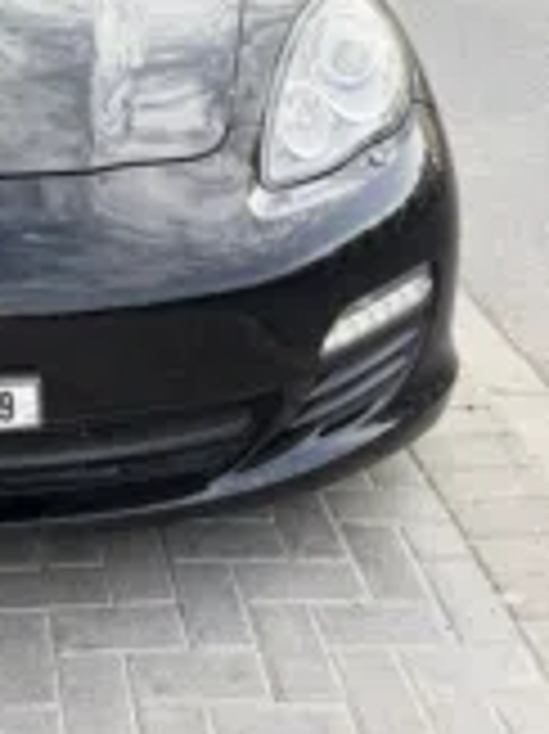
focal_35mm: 64
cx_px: -40
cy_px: -140
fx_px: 1355
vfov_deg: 26.9
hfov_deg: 21.8
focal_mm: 5.96
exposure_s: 1/731
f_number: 1.6
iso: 64
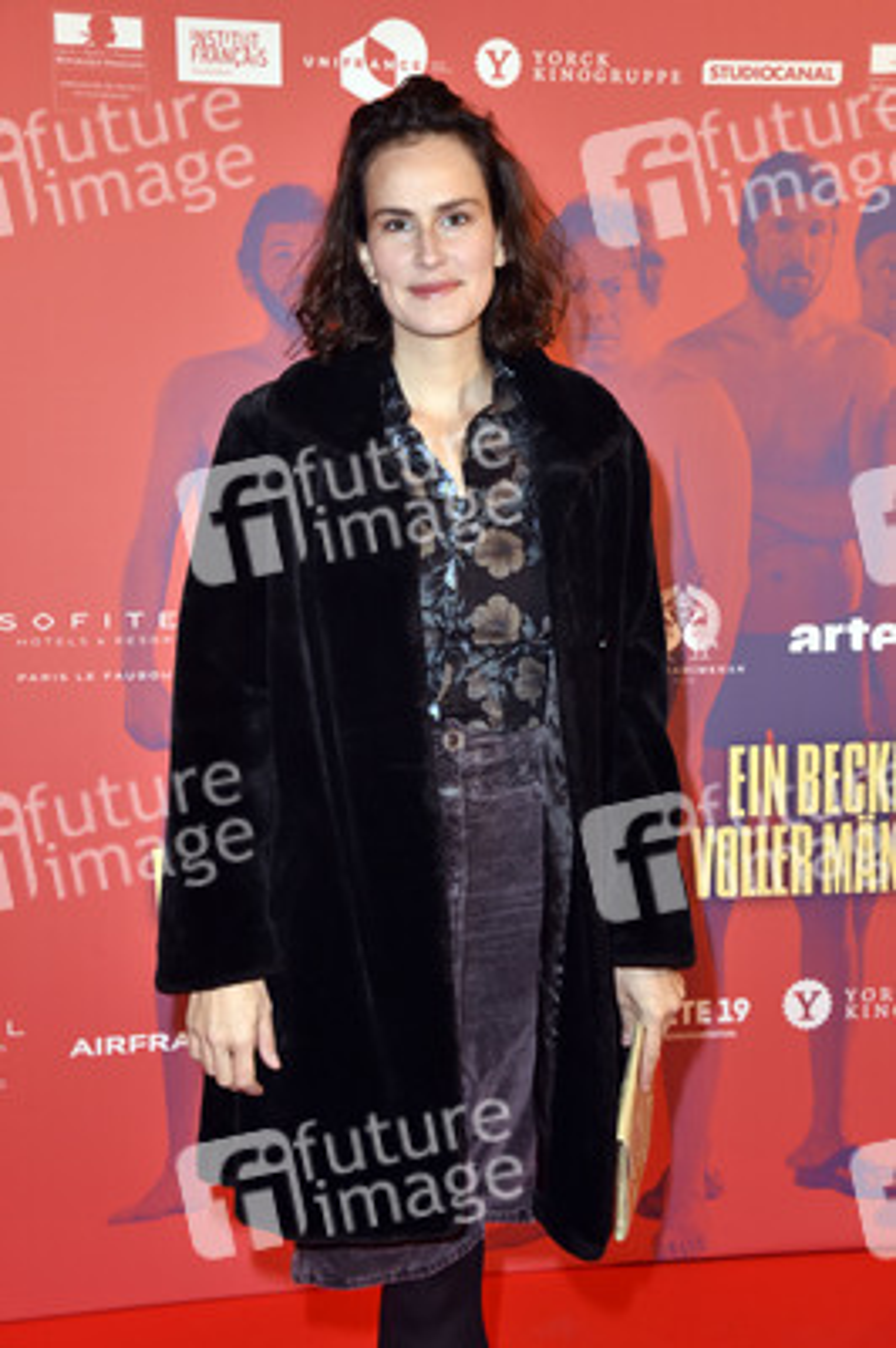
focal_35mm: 55
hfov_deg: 24.6
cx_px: 448
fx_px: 2057
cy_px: 674
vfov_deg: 36.3
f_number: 6.3
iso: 800
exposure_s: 1/125
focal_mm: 55
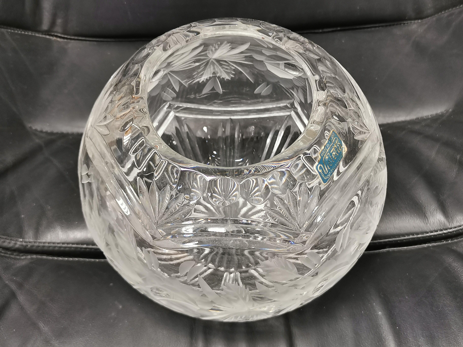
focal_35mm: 46
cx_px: 232
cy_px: 174
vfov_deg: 31.5
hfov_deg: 41.2
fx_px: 615
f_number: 1.8
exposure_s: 1/50
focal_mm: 5.58
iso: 200
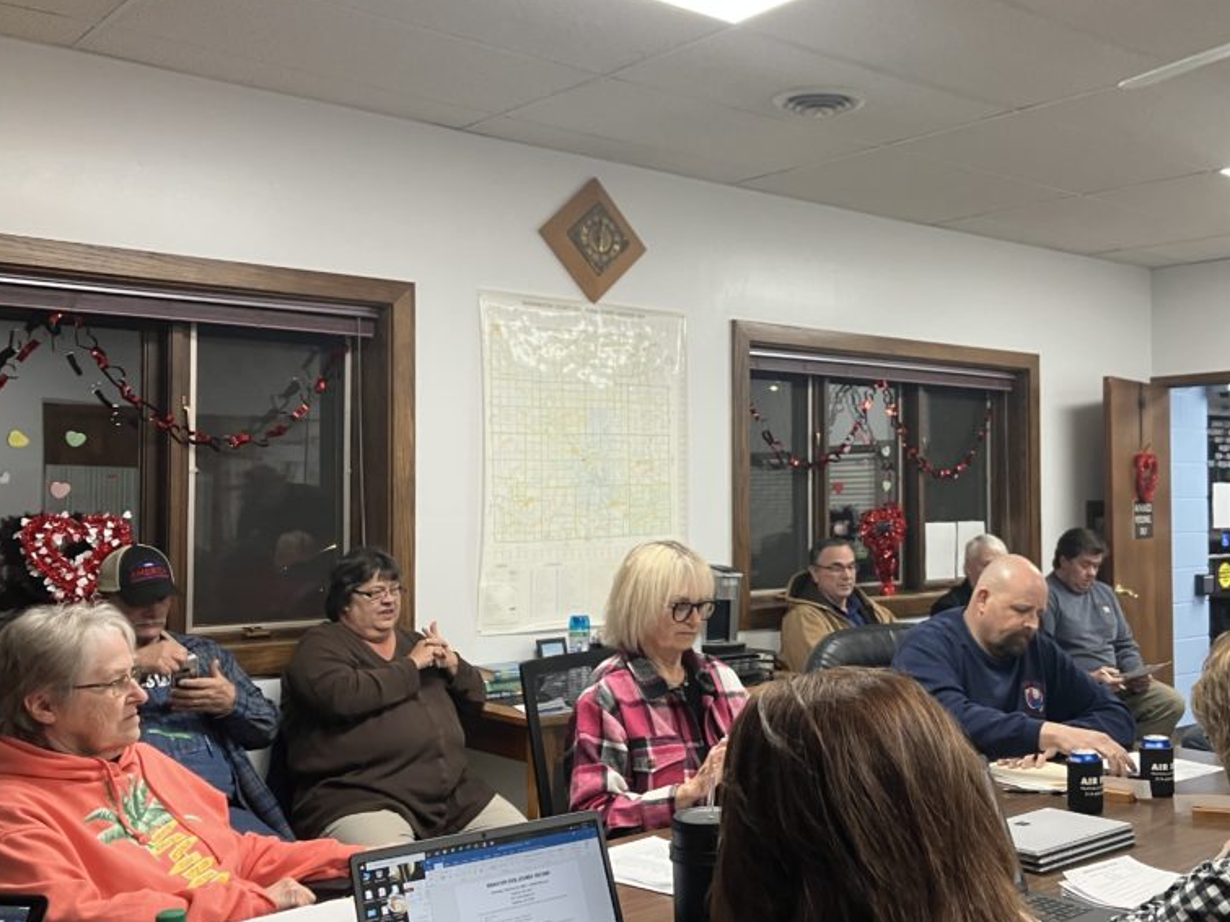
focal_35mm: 38
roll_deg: -0.3
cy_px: 474
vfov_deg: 37.7
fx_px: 1350
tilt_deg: +1.5
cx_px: 815
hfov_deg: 48.2
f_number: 1.8
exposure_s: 1/60
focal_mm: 3.99
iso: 125
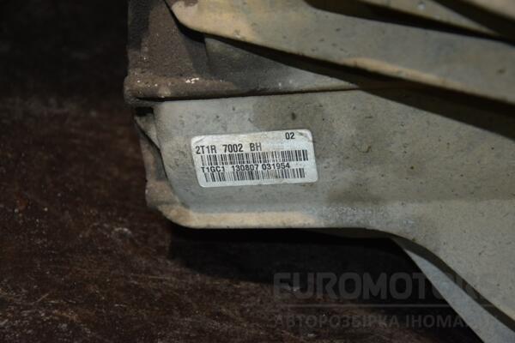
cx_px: 258
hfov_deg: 20.6
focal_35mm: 99
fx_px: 1416
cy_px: 172
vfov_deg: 13.8
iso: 800
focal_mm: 66
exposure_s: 1/60
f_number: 5.3
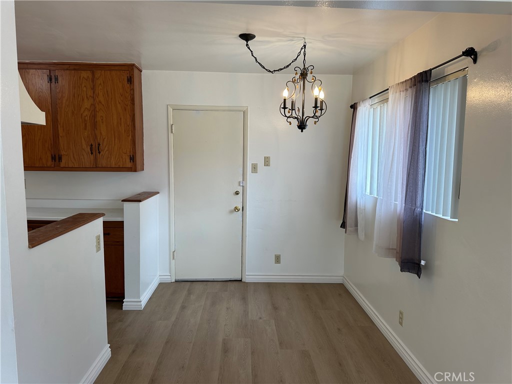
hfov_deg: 71.6
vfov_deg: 56.8
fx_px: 355
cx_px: 256
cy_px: 192
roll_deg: -1.7
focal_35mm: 24
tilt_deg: -6.7
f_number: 1.78
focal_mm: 6.86
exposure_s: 1/121
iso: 64
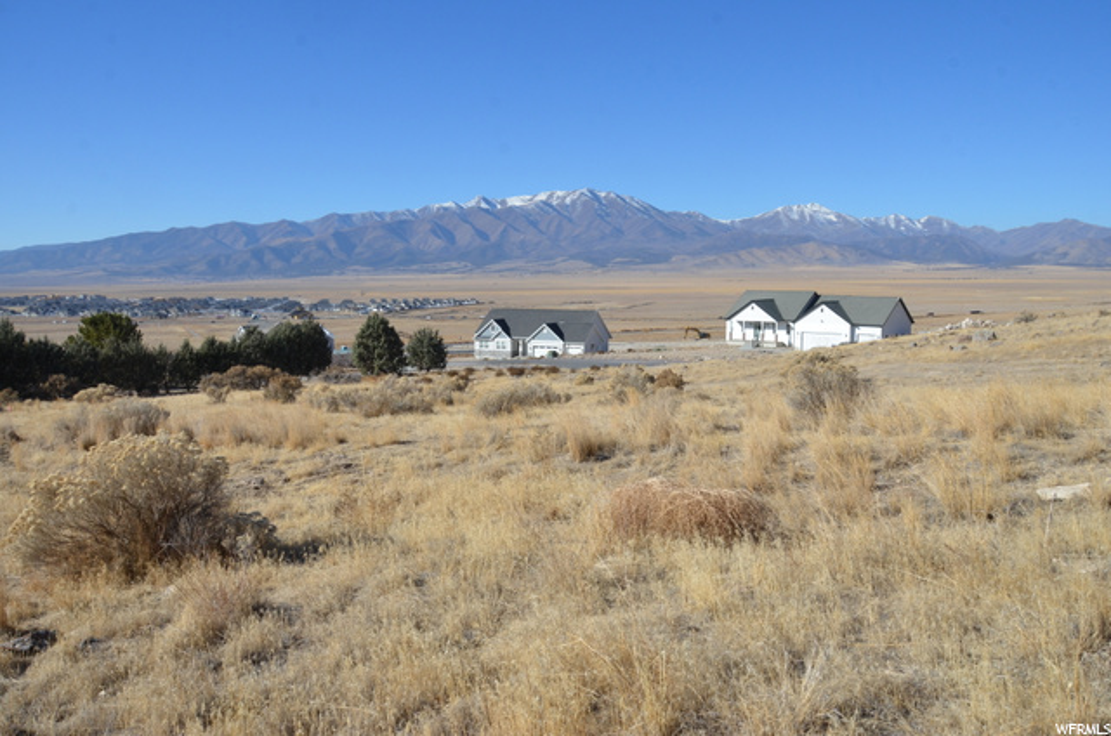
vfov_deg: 47.7
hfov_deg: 67.5
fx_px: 832
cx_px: 556
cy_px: 368
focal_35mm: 27
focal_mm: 18
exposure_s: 1/500
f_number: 11
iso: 400
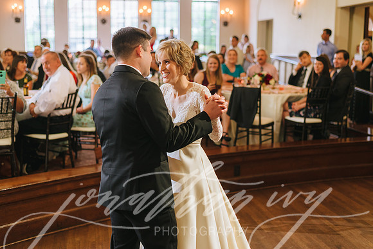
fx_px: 518
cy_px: 124
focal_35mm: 50
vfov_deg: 27.0
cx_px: 186
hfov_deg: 39.6
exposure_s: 1/160
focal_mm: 50
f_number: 2.5
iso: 320
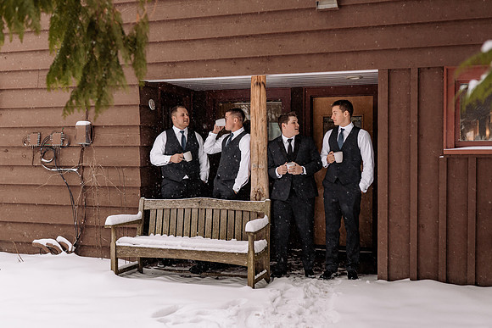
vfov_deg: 34.0
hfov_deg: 49.2
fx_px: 537
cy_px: 164
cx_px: 256
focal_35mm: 39
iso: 250
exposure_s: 1/200
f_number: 2.2
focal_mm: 35
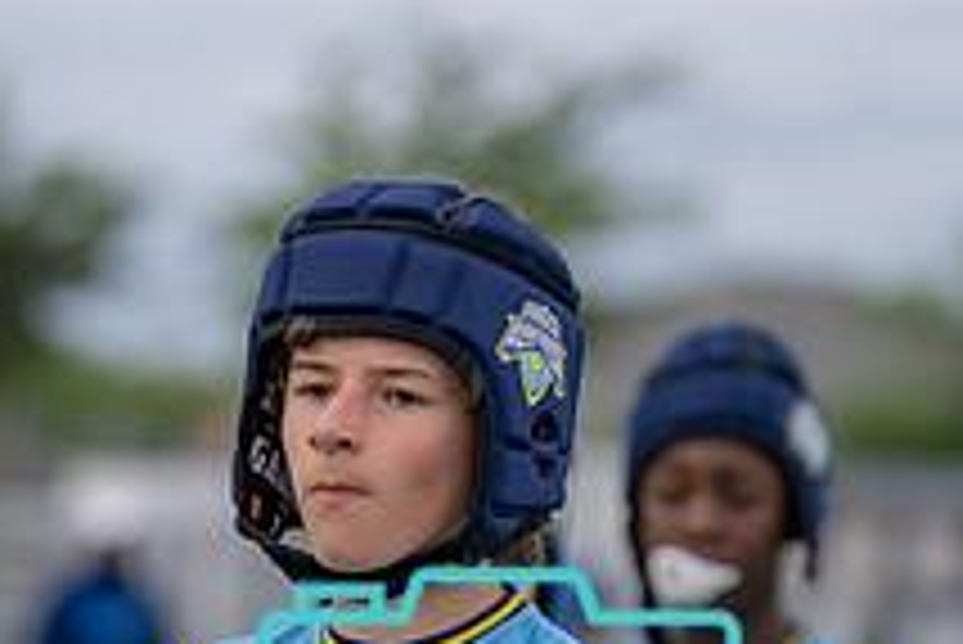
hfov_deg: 5.9
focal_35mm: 349
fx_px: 9342
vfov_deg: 3.9
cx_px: 360
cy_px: 781
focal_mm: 129
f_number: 2.8
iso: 100
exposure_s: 1/1250
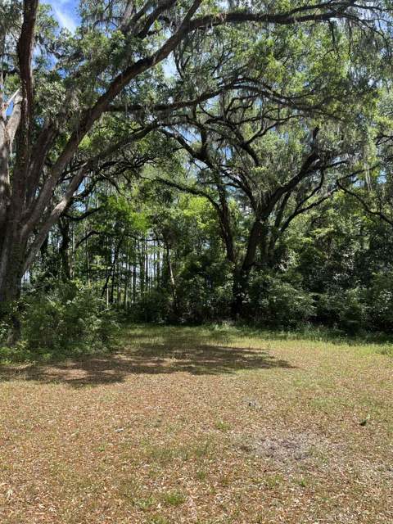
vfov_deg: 67.3
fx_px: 394
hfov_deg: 53.1
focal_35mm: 26
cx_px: 196
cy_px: 262
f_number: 1.6
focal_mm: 5.1
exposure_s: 1/1009
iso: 50
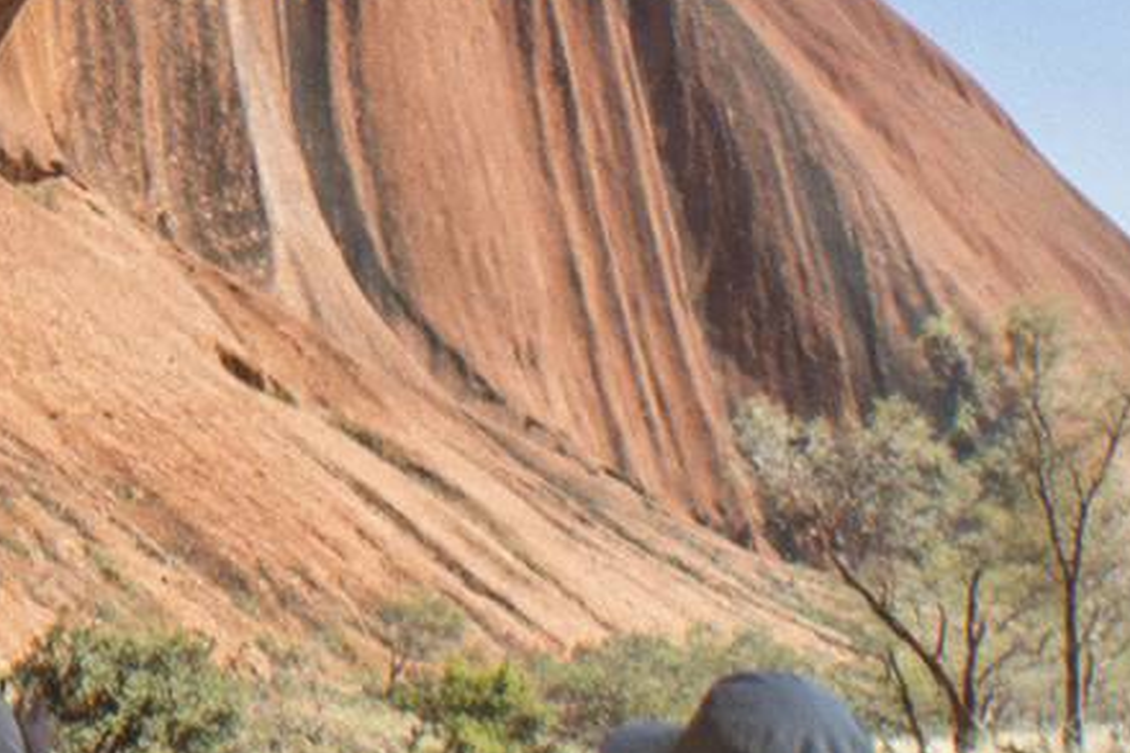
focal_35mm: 84
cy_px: 532
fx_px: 2636
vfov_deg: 16.2
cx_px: 64
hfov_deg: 23.4
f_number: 5.6
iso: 800
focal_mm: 37
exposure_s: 1/640
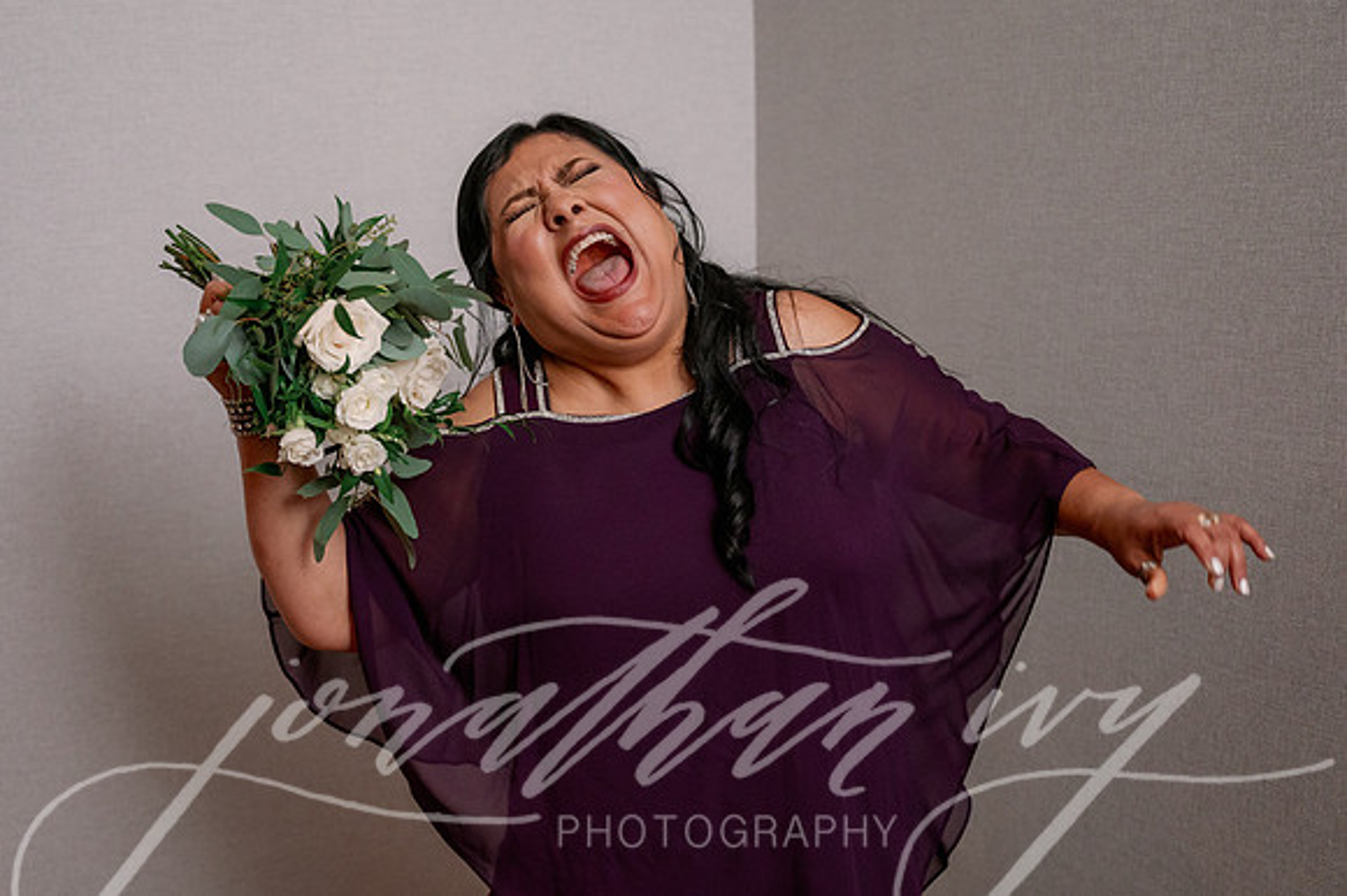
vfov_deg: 30.8
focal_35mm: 44
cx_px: 604
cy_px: 466
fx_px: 1628
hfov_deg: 44.9
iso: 3200
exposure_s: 1/500
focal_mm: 37
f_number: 2.8
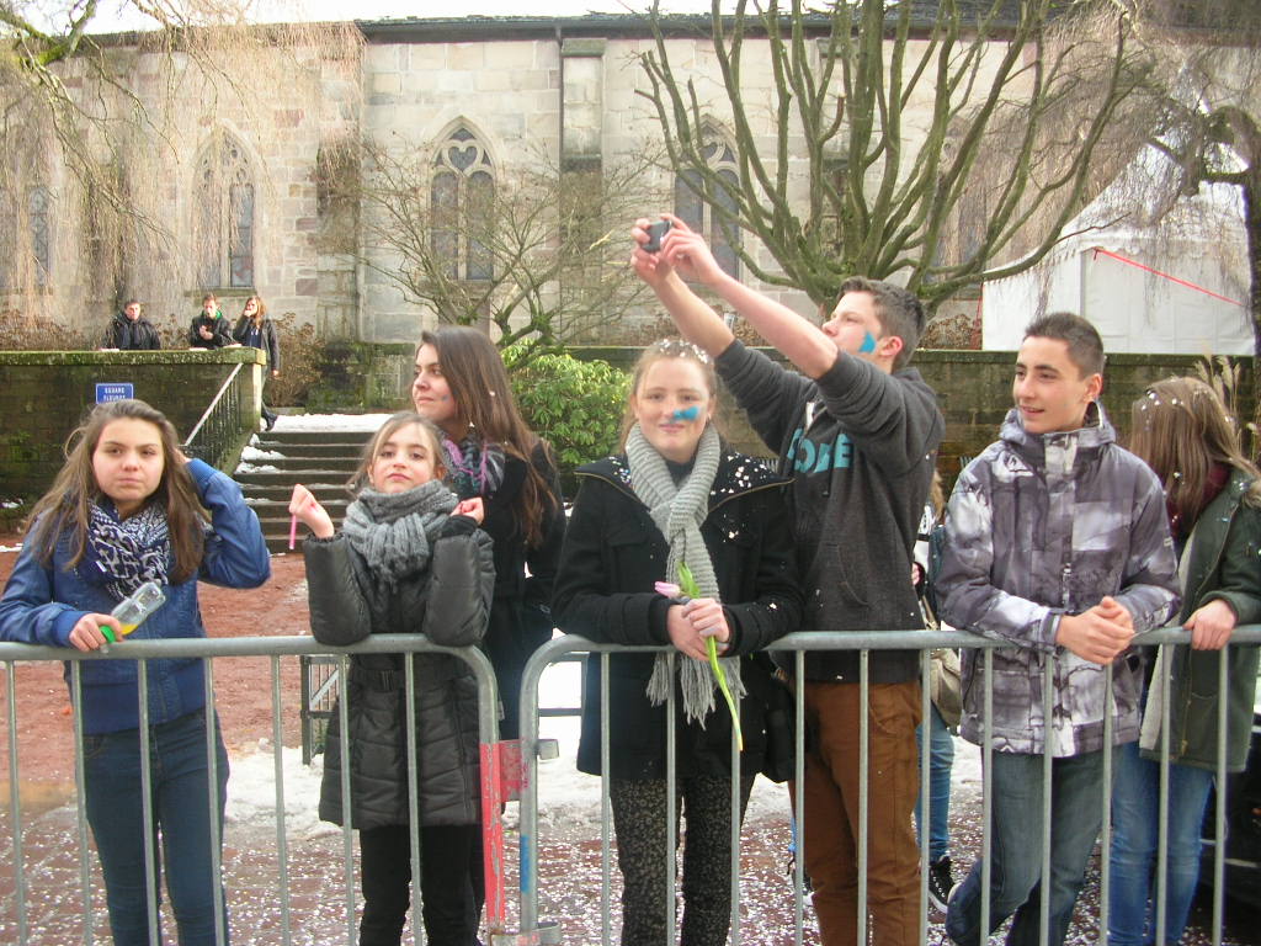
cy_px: 473
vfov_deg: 40.7
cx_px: 630
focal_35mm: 35
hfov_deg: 52.6
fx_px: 1275
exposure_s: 1/76
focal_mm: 5.8
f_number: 2.8
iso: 50
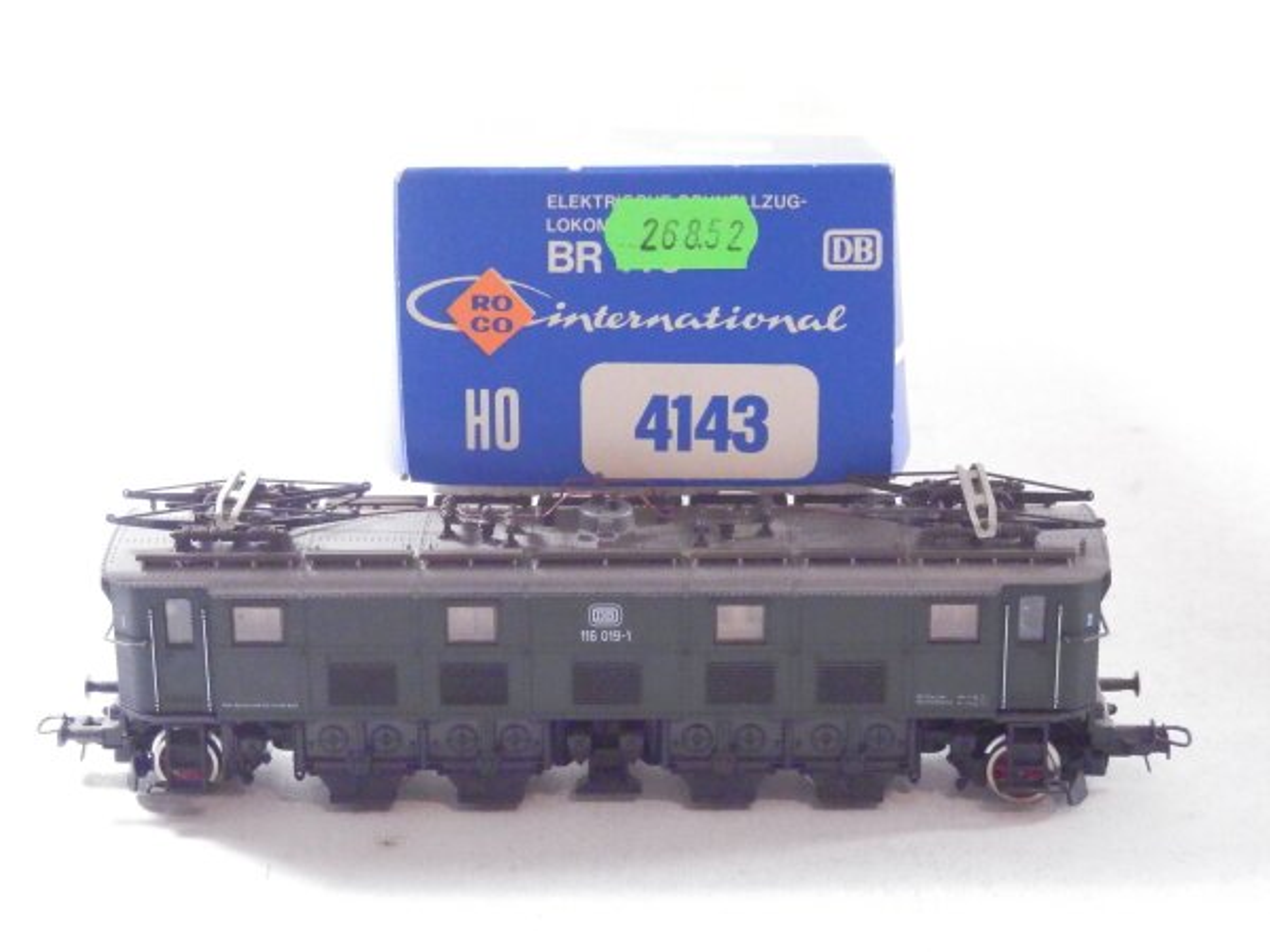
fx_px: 2421
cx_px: 635
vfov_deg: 22.3
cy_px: 476
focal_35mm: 66
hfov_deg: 29.4
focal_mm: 11.9
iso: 2500
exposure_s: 1/160
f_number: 4.4
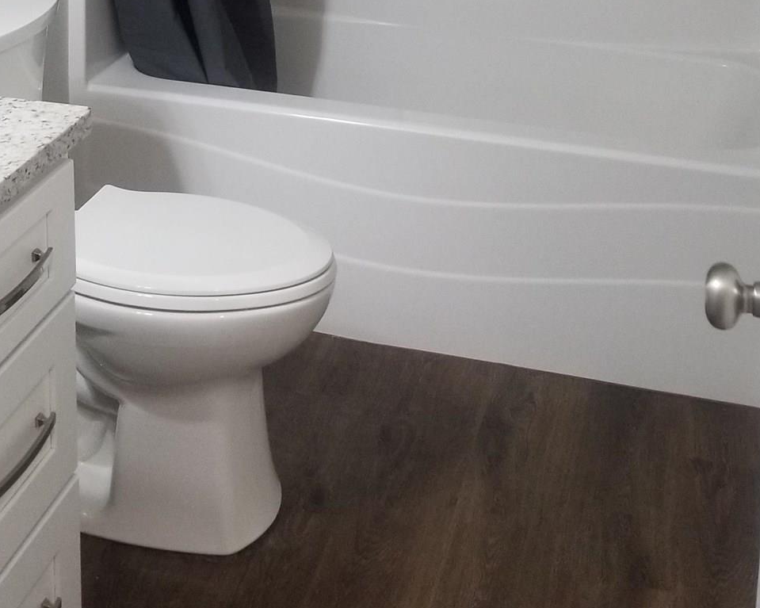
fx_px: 1372
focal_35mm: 61
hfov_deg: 30.8
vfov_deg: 22.5
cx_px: 271
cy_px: -173
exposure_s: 1/60
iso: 200
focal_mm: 4.3
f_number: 1.7
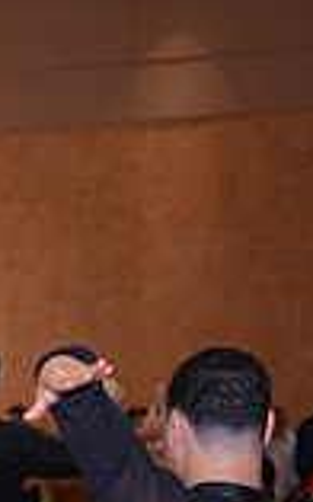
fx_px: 2568
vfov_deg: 10.7
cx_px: -283
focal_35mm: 188
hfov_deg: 6.8
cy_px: 767
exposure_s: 1/250
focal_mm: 50
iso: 1000
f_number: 4
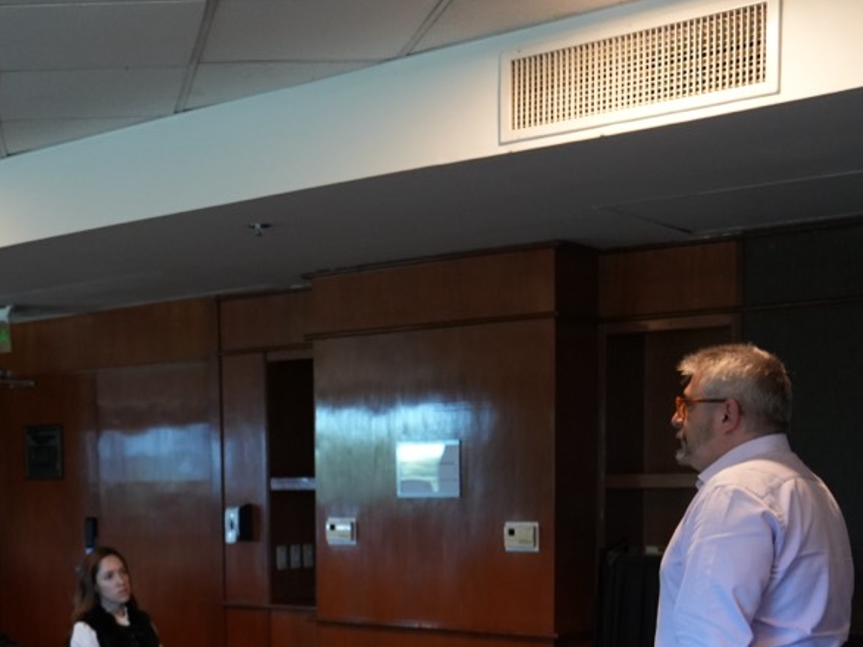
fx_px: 1371
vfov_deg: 25.1
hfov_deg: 33.2
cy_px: 665
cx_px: 94
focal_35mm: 55
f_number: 2.8
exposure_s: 1/250
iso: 2500
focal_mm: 24
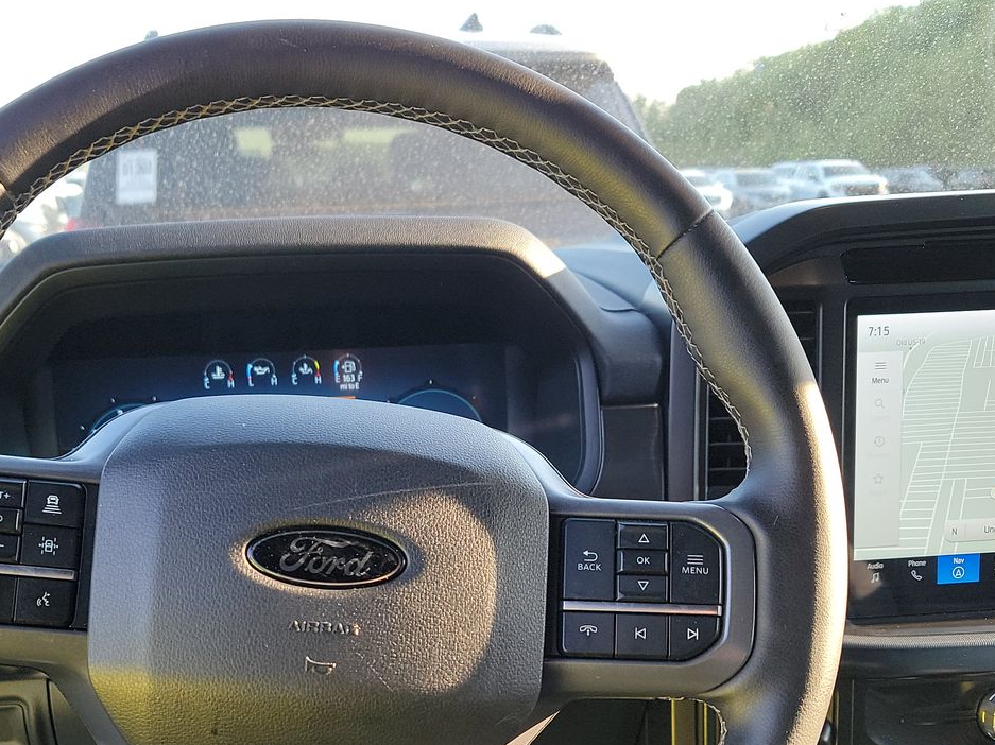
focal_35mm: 41
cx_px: 381
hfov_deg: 45.5
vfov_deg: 34.4
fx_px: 1178
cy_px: 555
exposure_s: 1/59
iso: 71
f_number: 1.8
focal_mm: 6.7
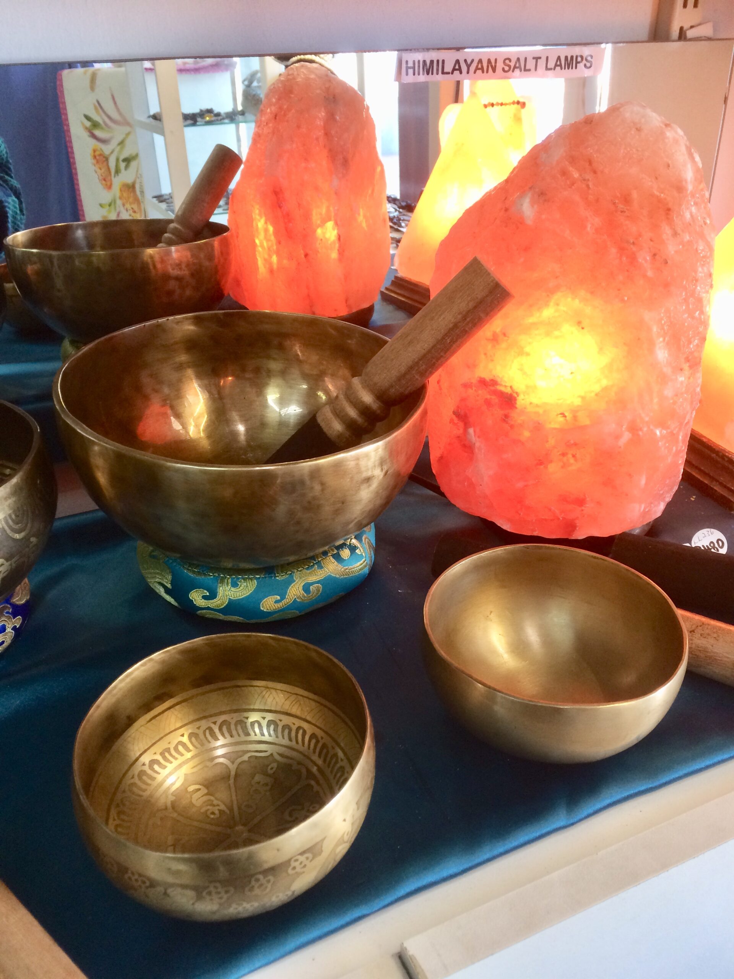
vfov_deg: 61.7
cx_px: 367
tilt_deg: -30.6
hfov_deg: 48.2
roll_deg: +2.4
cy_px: 490
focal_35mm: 29
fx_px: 820
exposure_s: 1/33
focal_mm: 4.15
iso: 64
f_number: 2.2
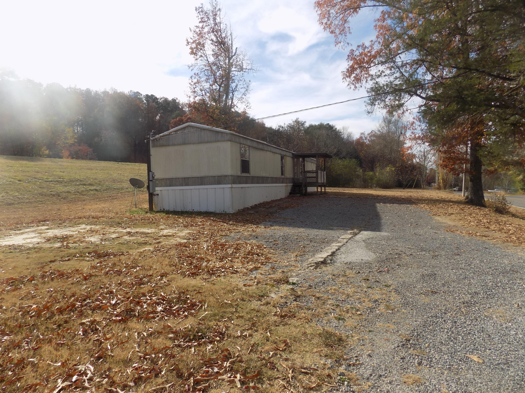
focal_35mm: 23
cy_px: 196
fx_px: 349
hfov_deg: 73.9
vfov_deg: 58.9
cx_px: 262
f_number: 3.1
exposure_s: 1/800
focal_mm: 4
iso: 80
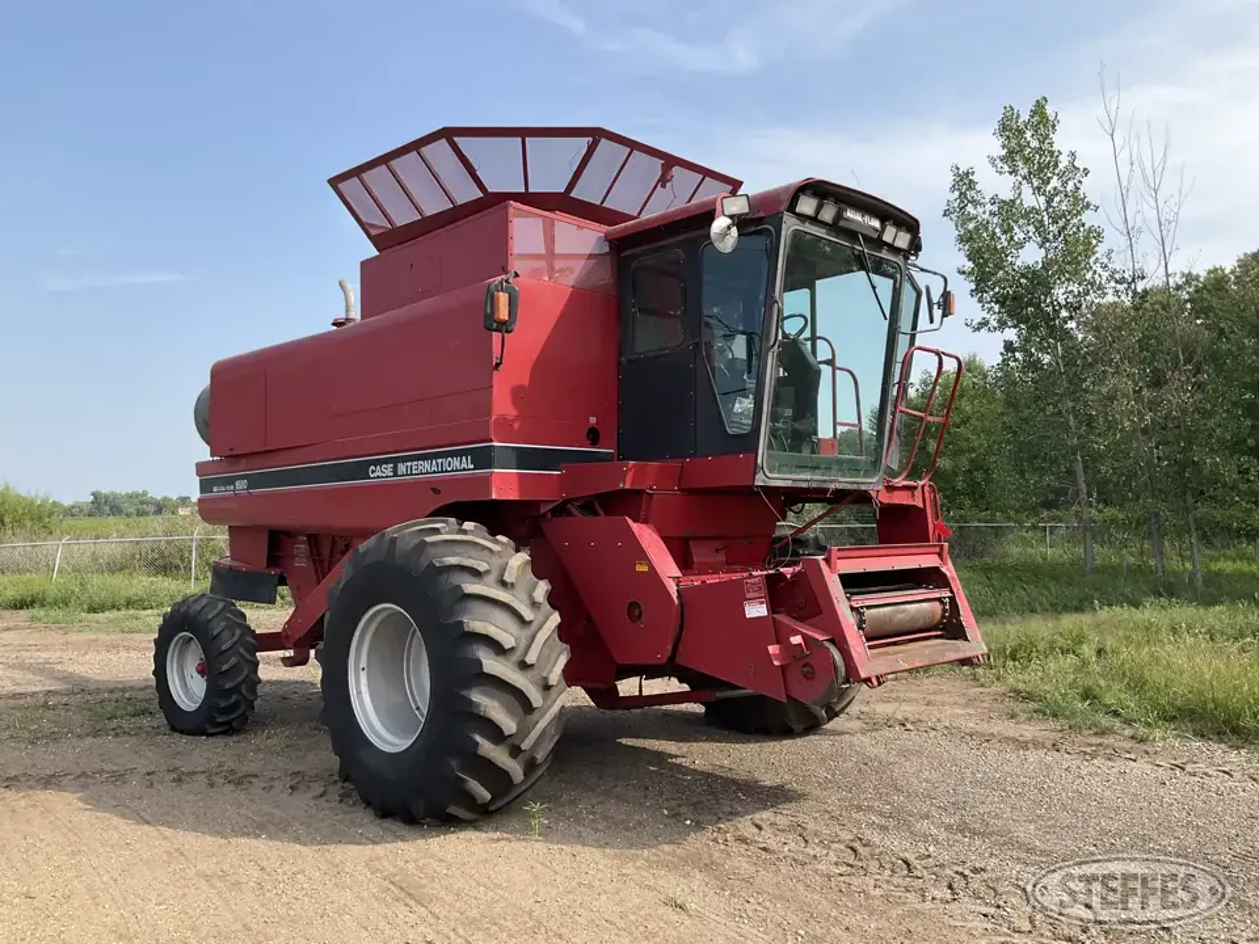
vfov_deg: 48.2
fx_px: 1055
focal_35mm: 29
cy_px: 472
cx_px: 630
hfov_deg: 61.7
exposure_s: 1/883
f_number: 1.8
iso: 25
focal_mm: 3
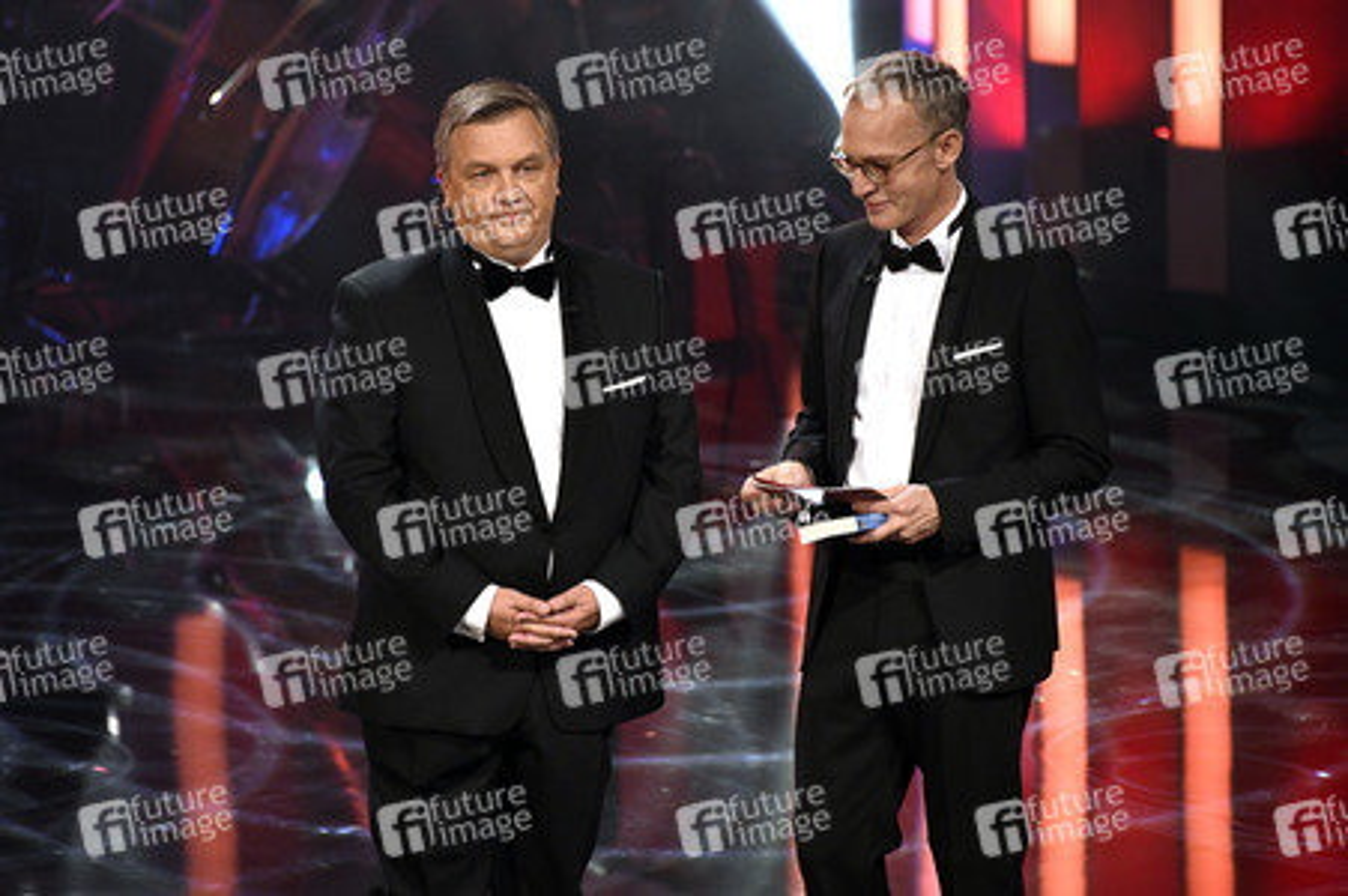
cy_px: 448
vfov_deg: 4.6
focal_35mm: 300
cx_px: 674
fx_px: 11225
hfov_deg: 6.9
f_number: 6.3
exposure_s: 1/160
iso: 3200
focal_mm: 300
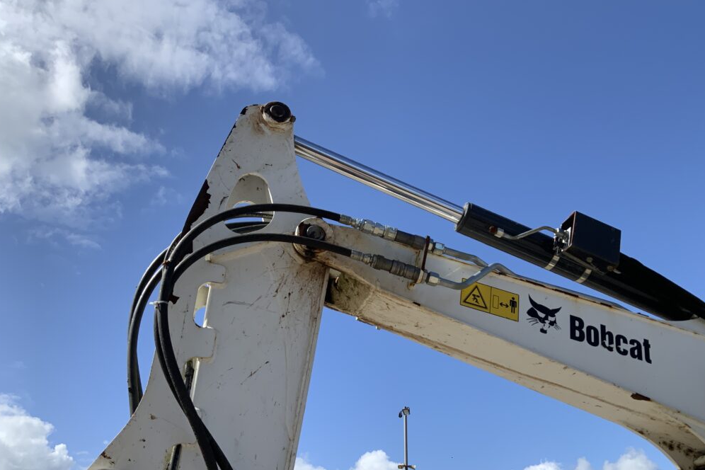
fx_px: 607
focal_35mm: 31
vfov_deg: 42.2
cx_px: 352
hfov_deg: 60.3
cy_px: 266
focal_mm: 3
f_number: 1.8
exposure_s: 1/2058
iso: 16
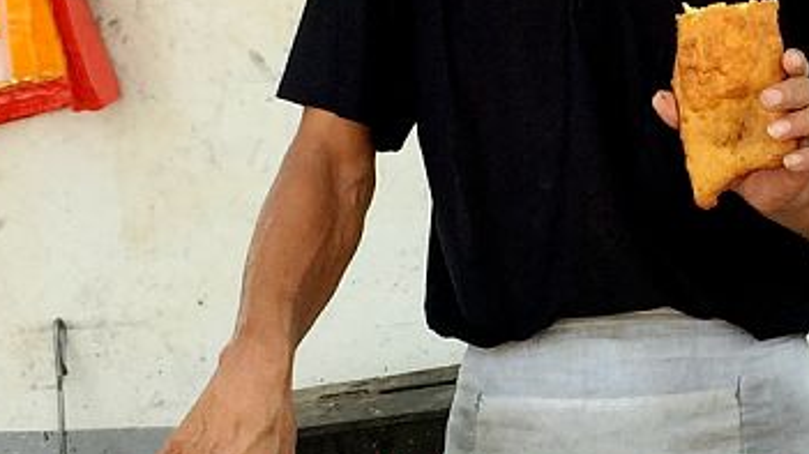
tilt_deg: -6.8
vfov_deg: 11.2
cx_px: 615
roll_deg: +0.1
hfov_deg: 19.7
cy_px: 159
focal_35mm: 108
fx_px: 2316
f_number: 2.2
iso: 32
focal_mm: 4.15
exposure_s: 1/350
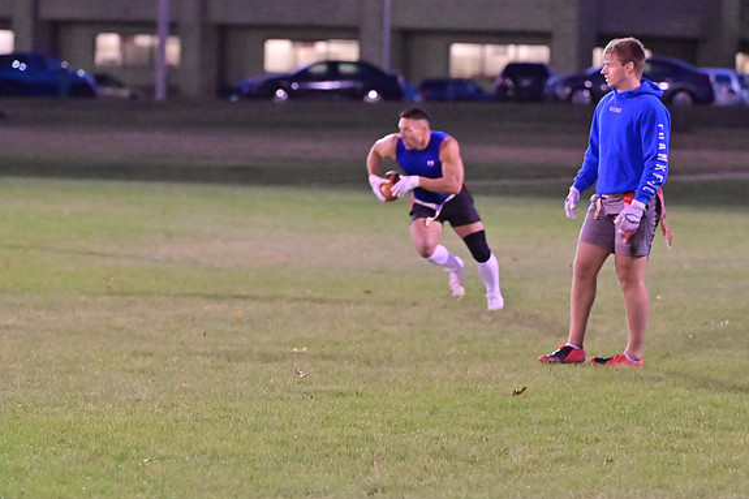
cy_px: 248
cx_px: 376
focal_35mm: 234
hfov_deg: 8.8
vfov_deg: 5.9
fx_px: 4867
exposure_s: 1/320
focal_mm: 155
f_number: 4
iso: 6400
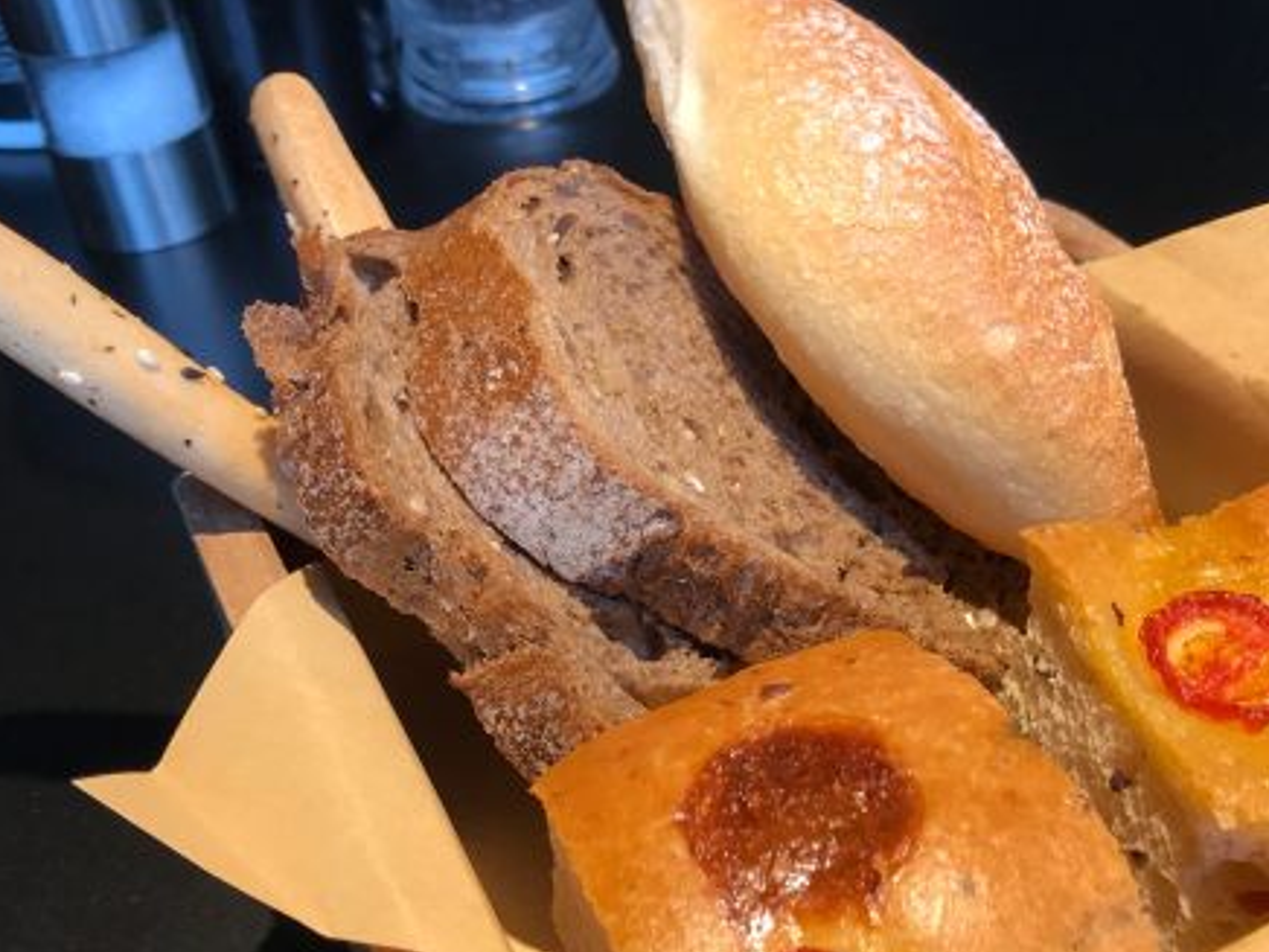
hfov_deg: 41.7
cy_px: 528
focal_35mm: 45
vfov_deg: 32.2
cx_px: 803
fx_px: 1650
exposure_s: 1/100
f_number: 1.8
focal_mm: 3.99
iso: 32
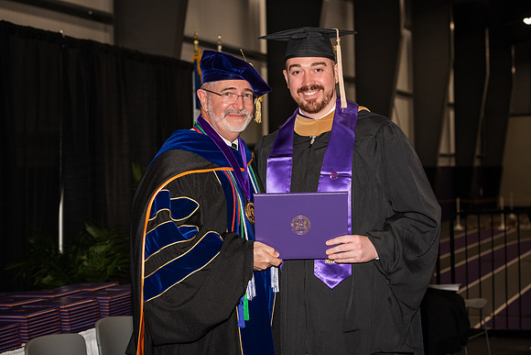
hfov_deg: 25.4
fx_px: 1180
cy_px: 178
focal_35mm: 80
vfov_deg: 17.1
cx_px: 266
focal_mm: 80
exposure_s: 1/200
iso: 1000
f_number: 5.6
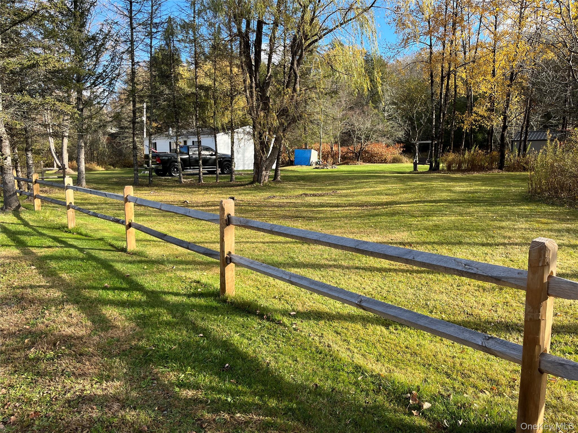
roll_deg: +0.1
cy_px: 216
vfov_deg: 53.1
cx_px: 289
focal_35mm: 26
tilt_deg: -8.0
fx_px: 434
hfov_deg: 67.3
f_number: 1.6
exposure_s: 1/906
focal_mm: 5.1
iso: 50
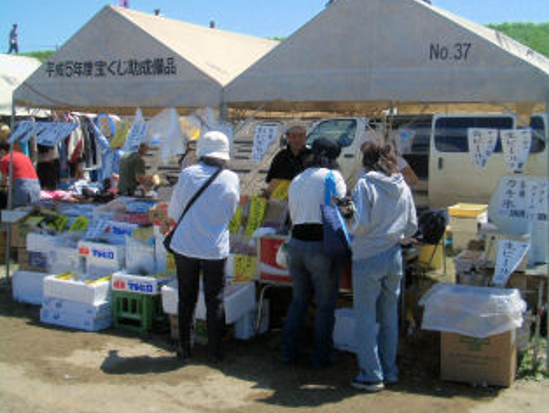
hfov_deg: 40.4
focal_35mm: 47
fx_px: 746
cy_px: 168
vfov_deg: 30.8
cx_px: 275
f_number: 4.3
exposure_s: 1/800
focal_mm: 5.8
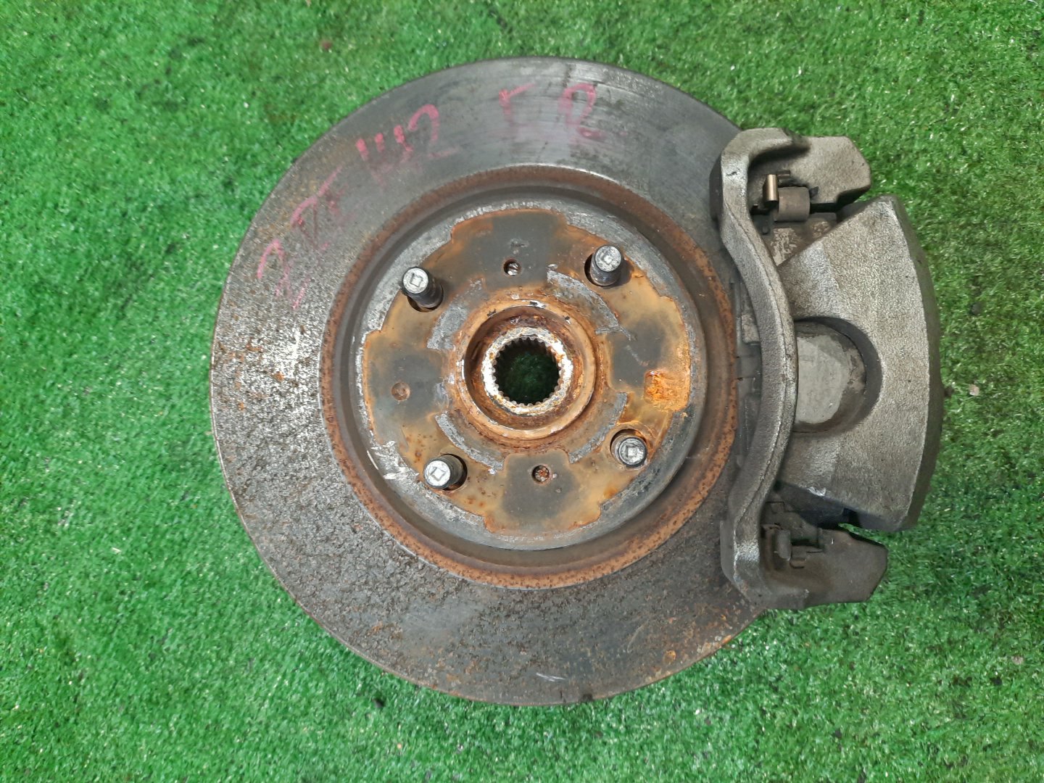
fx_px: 754
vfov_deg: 54.9
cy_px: 392
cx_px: 522
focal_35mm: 25
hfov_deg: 69.4
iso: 263
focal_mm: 4.6
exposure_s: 1/33
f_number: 2
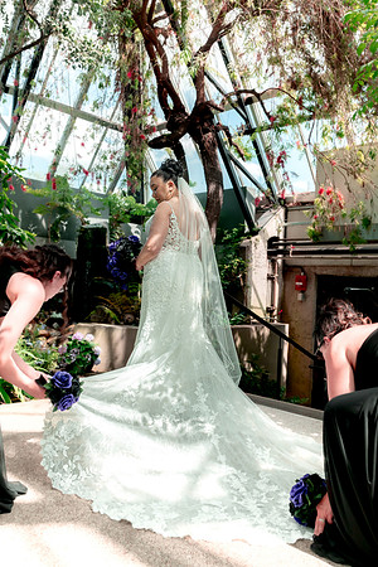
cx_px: 189
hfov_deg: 46.4
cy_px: 284
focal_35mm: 28
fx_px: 441
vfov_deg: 65.5
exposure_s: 1/320
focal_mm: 28
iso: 400
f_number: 5.6
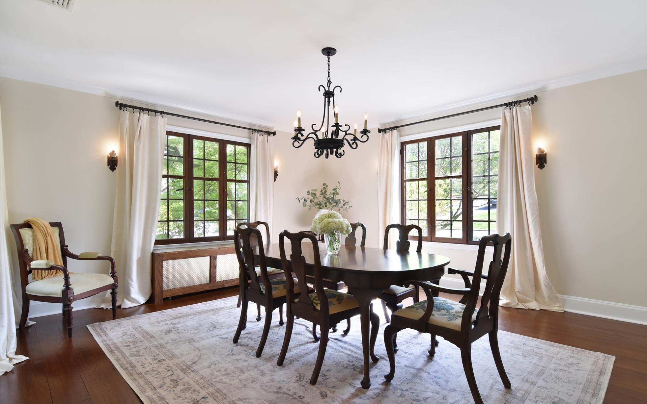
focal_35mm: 18
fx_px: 309
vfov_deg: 66.3
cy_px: 214
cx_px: 316
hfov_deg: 92.6
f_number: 11
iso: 640
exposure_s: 1/50
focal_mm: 11
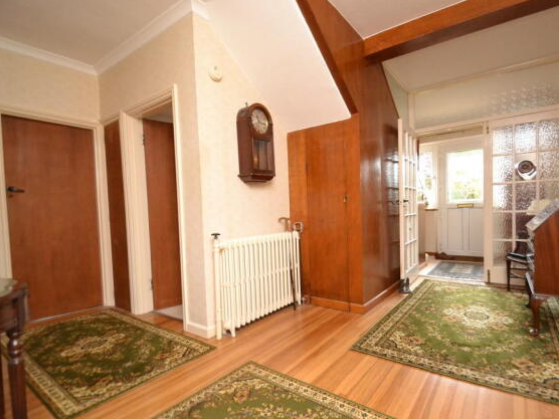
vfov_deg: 74.7
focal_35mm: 17
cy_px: 213
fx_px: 275
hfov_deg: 90.8
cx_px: 303
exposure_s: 1/60
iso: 3200
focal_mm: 10
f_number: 3.5
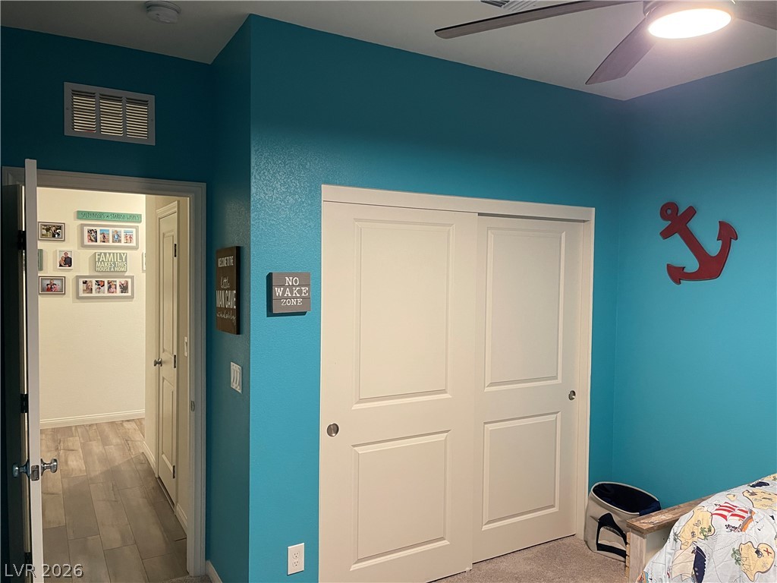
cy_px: 292
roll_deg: -1.4
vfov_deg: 54.9
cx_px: 388
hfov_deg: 69.4
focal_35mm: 25
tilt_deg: -2.8
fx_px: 561
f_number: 1.6
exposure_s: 1/60
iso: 320
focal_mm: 5.1
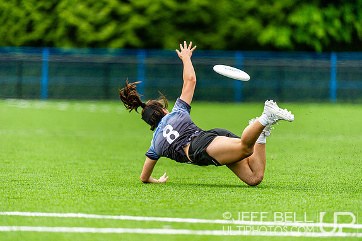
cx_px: 181
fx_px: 4060
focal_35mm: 404
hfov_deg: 5.1
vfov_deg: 3.4
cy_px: 121
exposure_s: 1/1000
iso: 320
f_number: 4
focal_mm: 400
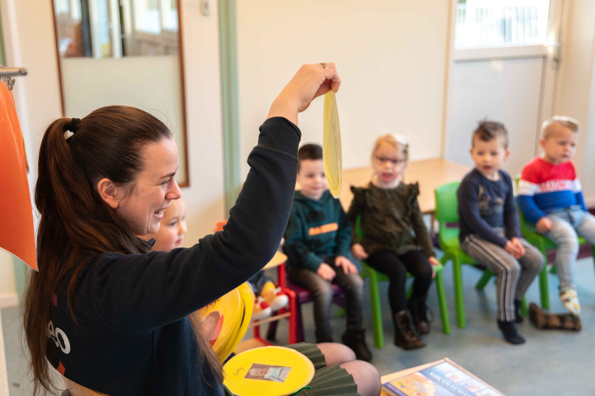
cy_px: 198
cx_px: 298
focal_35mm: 48
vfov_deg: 28.0
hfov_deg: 41.1
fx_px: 793
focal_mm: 48
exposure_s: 1/160
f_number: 2.8
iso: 400
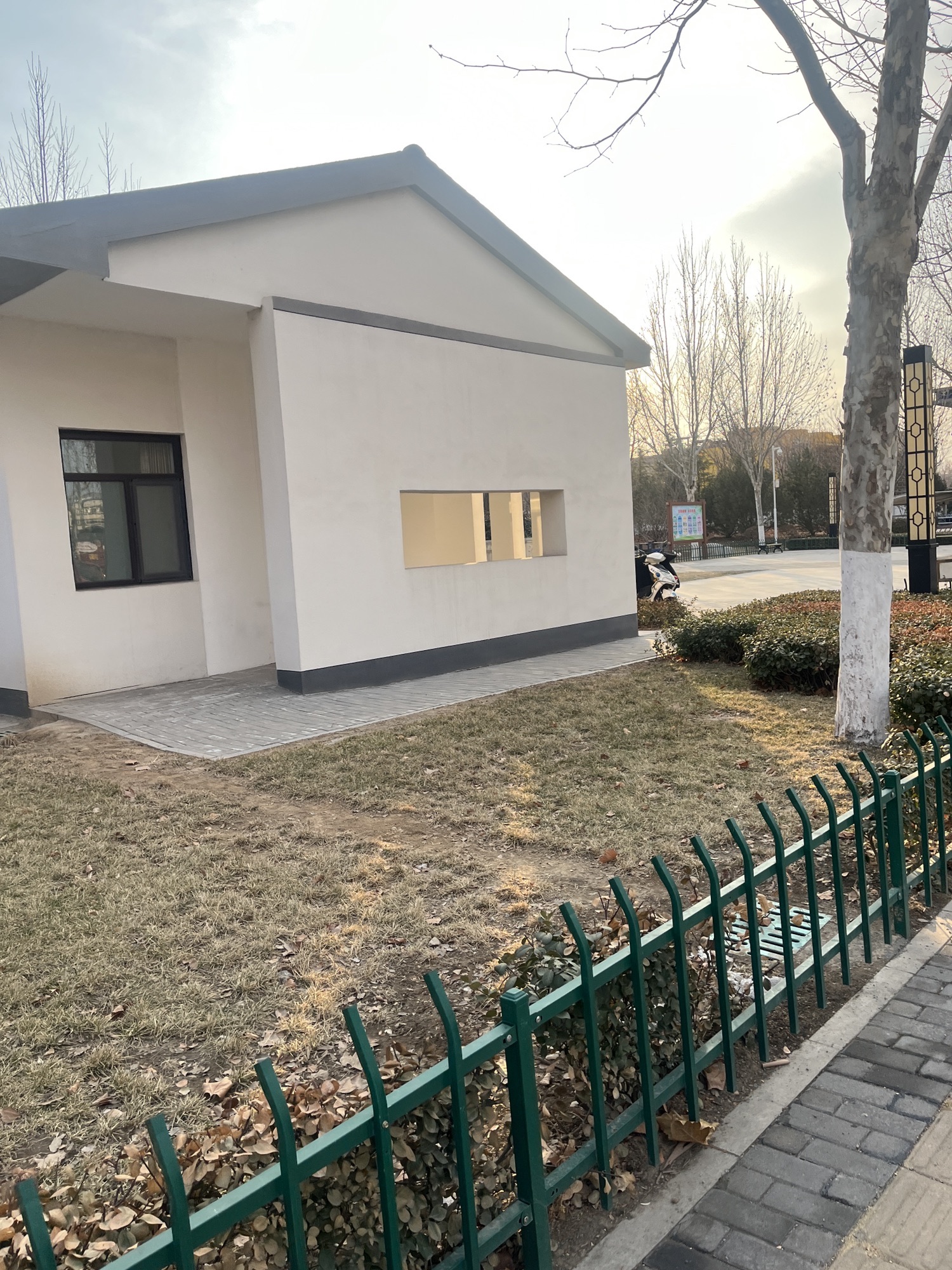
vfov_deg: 67.3
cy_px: 635
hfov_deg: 53.1
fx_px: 953
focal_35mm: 26
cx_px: 476
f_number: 1.6
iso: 50
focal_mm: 5.1
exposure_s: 1/668
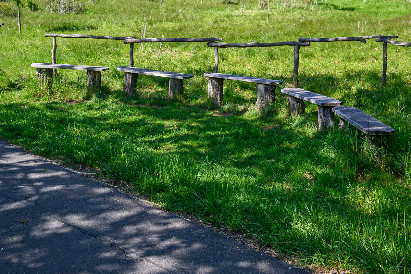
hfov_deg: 49.6
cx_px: 206
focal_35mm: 39
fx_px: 445
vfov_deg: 34.2
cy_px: 137
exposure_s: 1/400
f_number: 8
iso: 200
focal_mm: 26
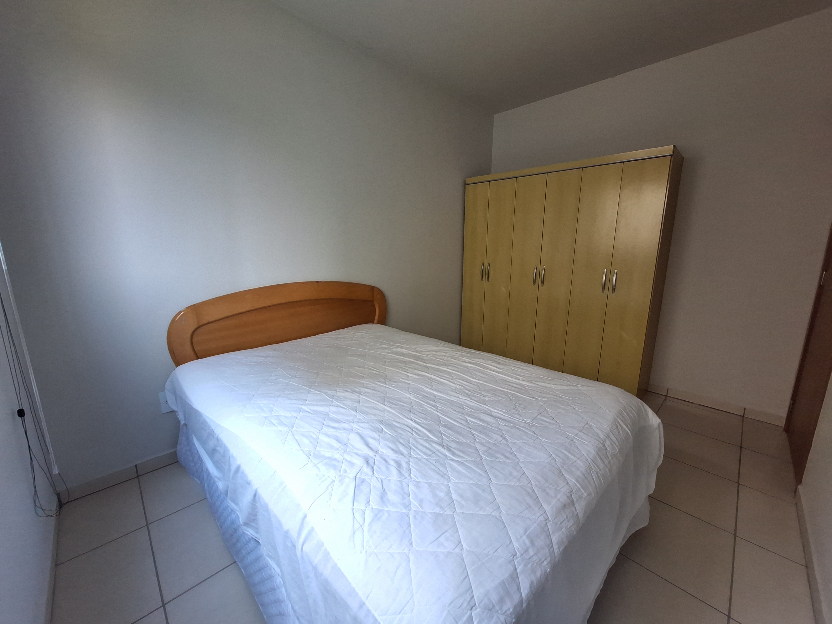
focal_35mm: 13
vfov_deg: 89.9
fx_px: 312
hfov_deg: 106.2
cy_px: 312
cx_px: 416
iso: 64
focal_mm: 1.74
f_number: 2.2
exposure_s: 1/120
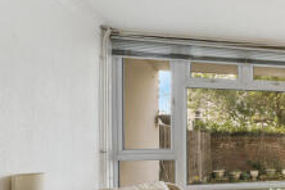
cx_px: 295
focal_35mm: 30
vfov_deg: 42.5
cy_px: 138
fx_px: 237
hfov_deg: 48.7
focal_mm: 14
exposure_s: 1/5
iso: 400
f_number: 11
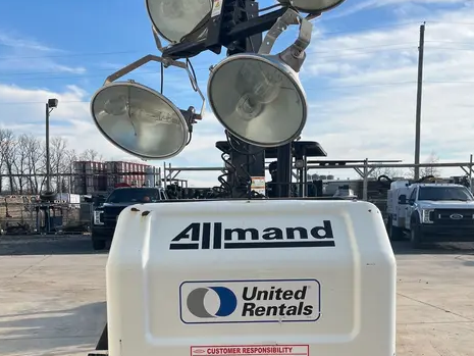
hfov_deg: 45.7
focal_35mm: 41
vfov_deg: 34.3
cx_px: 257
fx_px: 562
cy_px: 274
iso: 50
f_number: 1.6
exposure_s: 1/2463
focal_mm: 5.1
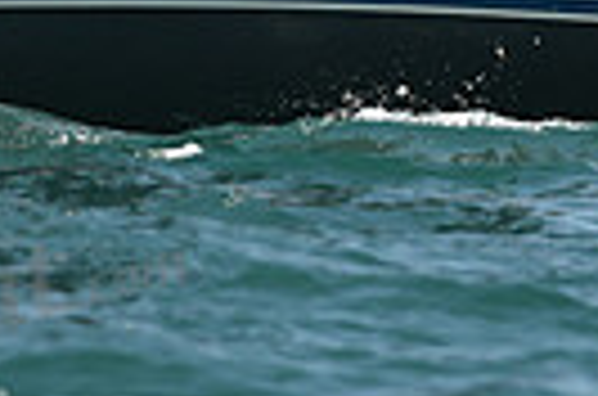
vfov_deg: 0.8
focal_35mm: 1750
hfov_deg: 1.2
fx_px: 29000
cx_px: 423
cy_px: -425
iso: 250
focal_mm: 400
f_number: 5.6
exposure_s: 1/1250
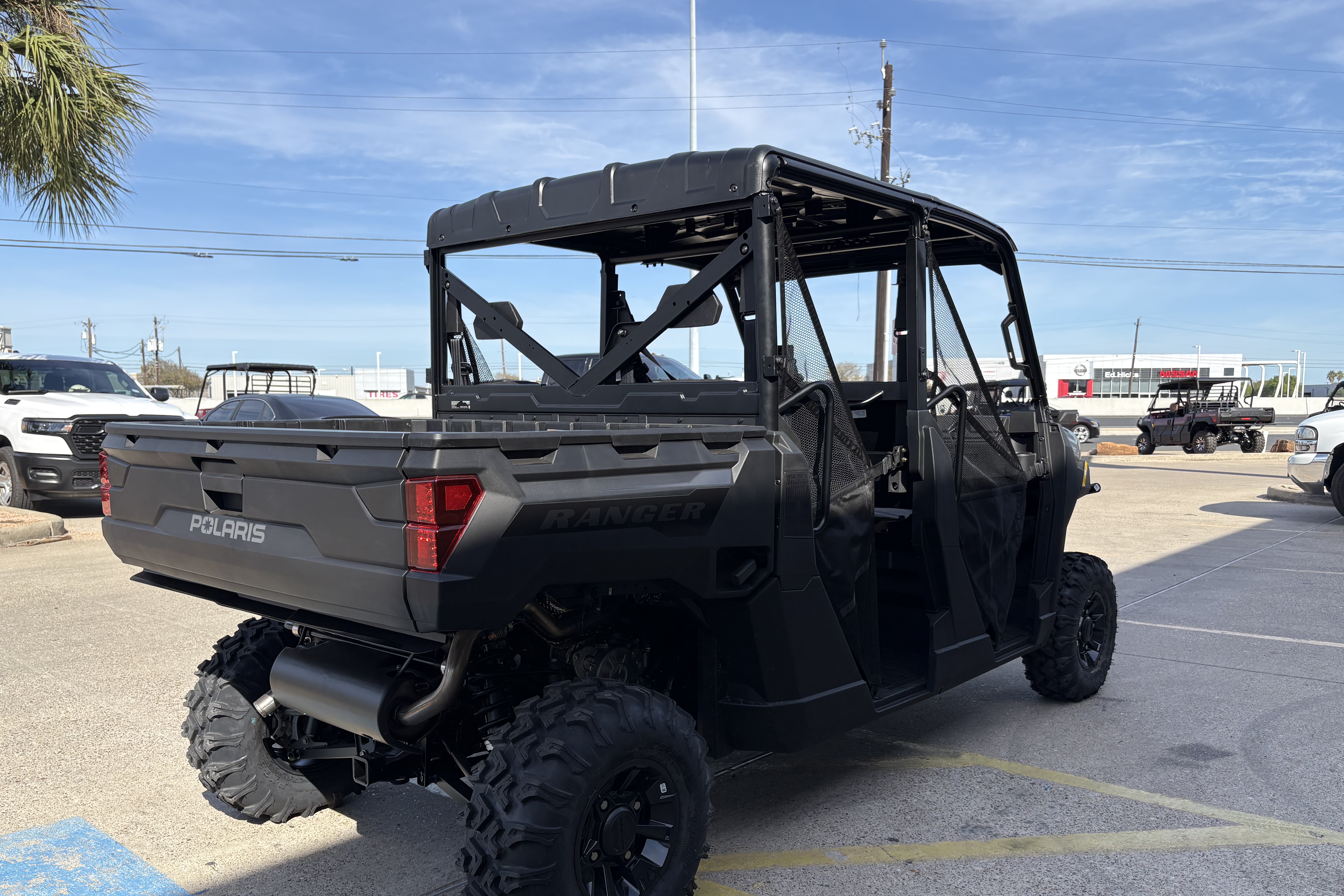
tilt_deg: -5.0
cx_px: 671
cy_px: 516
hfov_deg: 65.5
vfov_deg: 46.3
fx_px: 1045
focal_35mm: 28
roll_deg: +0.3
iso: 50
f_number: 1.6
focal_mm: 5.96
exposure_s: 1/2283
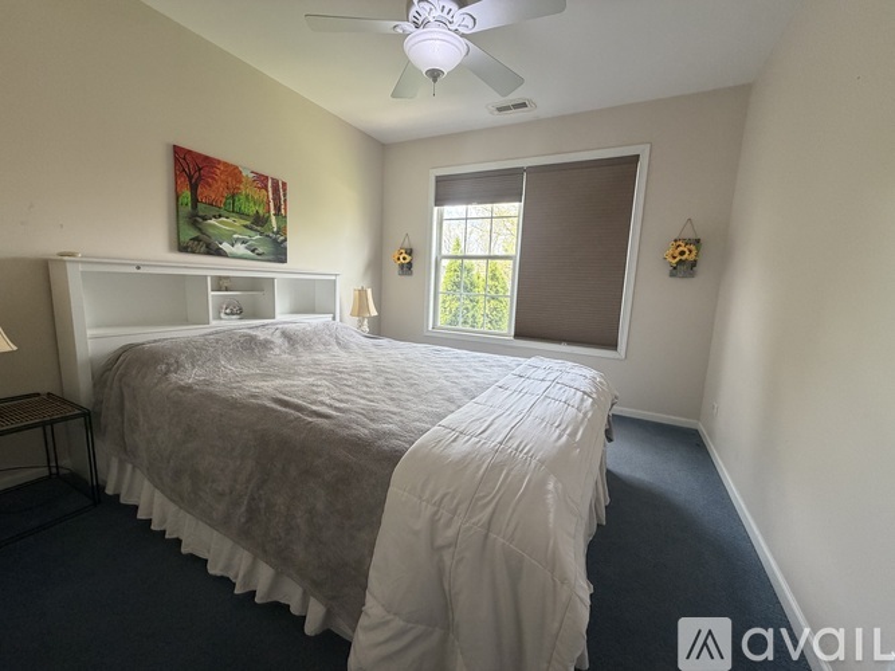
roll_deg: -2.5
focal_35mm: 14
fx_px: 362
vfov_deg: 85.7
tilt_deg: -8.6
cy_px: 336
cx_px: 448
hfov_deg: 102.1
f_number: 2.2
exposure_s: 1/121
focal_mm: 2.22
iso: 250
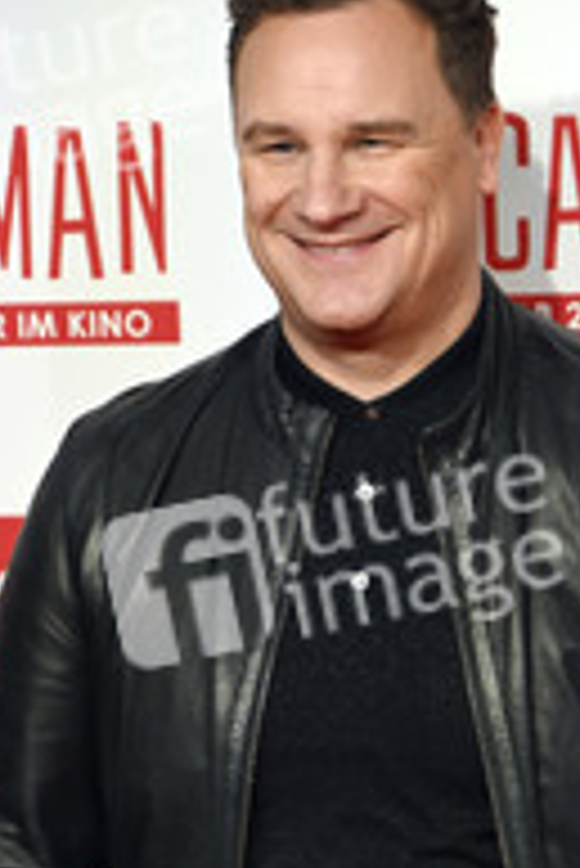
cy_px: 787
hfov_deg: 4.6
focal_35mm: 300
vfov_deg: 6.8
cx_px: 463
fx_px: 7236
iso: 1250
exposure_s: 1/160
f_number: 6.3
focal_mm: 145
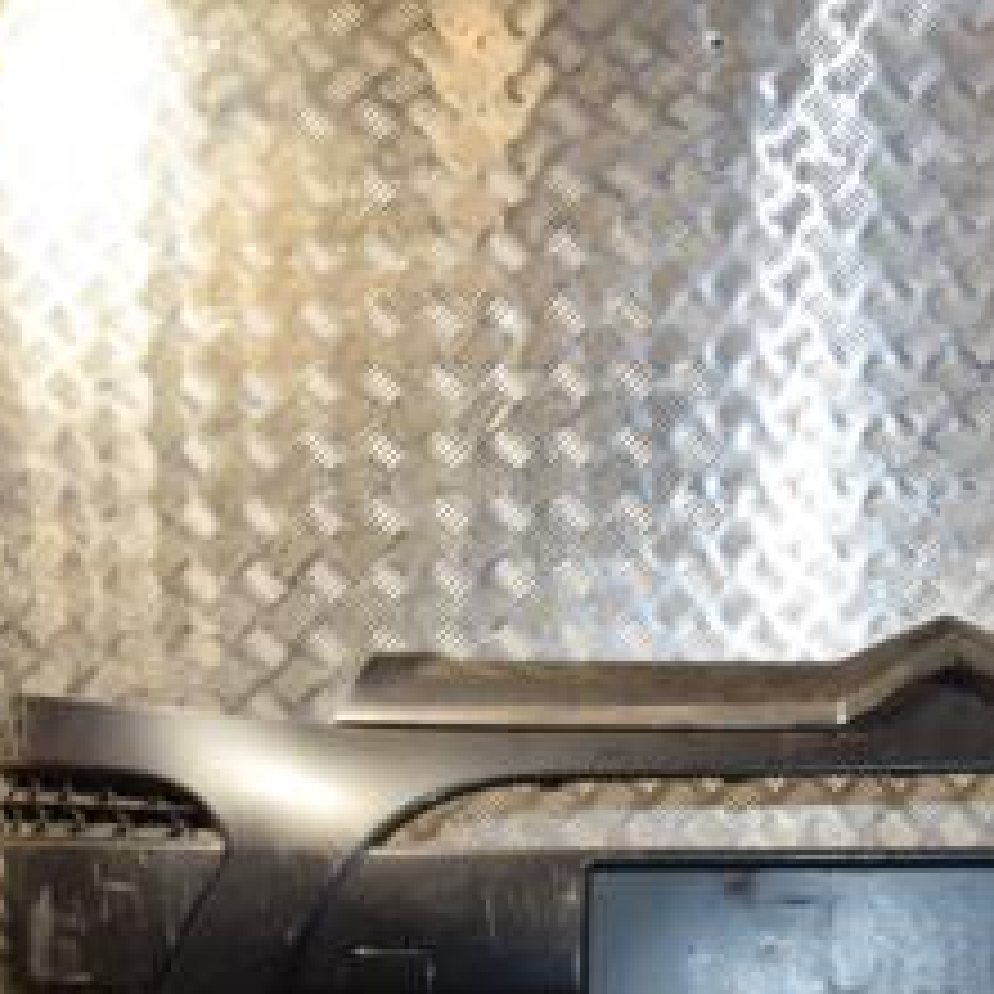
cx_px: 778
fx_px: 2469
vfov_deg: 22.5
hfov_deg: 22.5
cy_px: 756
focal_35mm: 76
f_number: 7.1
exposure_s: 1/200
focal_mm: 22
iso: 800
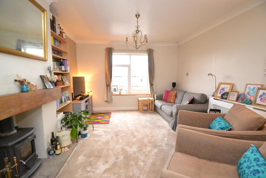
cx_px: 133
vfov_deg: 77.3
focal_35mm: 15
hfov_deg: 100.4
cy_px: 89
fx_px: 111
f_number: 3.5
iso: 2000
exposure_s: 1/60
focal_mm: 10
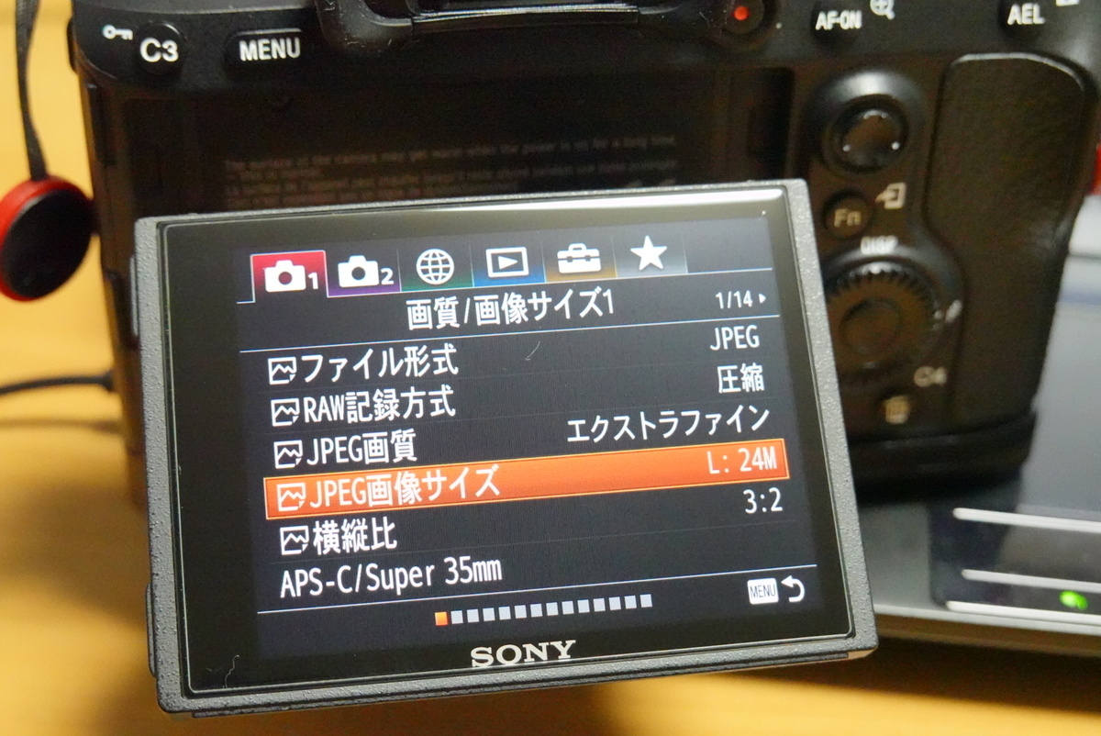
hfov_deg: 32.4
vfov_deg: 21.9
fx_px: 1897
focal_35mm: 62
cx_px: 550
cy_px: 368
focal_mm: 22.92
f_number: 4.5
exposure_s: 1/125
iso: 6400
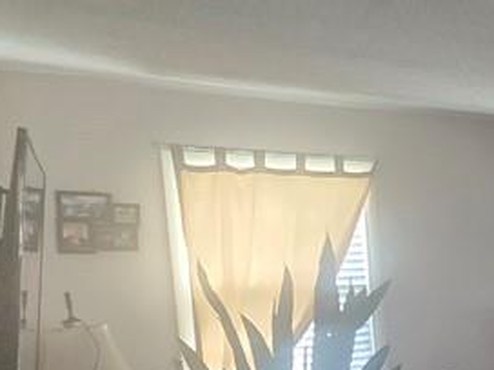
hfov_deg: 25.1
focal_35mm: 49
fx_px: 699
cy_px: 319
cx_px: 805
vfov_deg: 28.7
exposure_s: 1/60
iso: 800
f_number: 2.2
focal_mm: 2.2
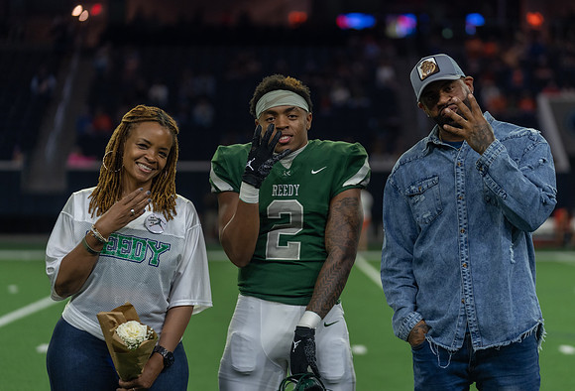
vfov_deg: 10.2
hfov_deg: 14.9
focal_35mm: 137
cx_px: 311
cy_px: 186
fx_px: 2196
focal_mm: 120
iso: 1000
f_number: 2.8
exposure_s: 1/320
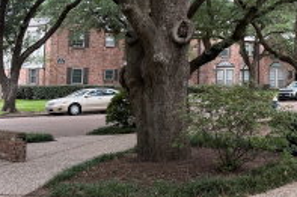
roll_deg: +0.4
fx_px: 536
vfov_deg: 20.5
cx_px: 347
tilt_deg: +5.6
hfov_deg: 27.6
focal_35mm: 65
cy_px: 27
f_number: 1.78
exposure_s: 1/612
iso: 100
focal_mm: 6.76
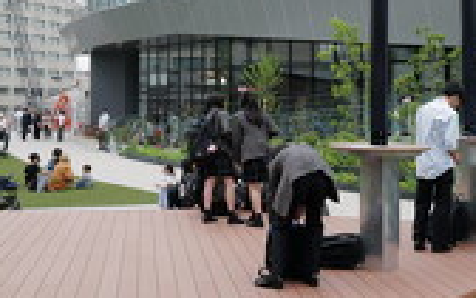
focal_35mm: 68
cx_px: 241
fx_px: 882
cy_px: 50
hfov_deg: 30.2
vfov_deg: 18.9
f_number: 4
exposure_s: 1/200
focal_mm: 28
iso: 100
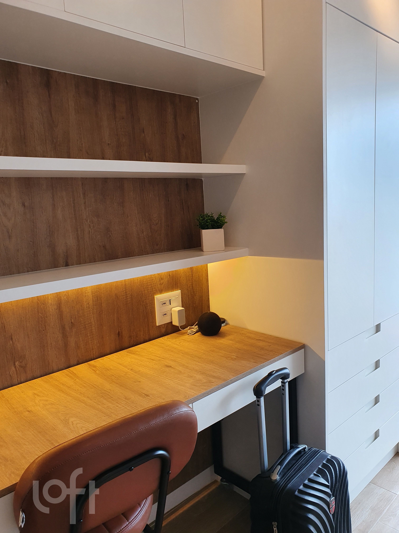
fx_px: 400
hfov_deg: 53.1
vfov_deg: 67.3
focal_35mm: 26
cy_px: 266
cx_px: 200
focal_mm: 4.32
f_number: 2.4
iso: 125
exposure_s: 1/120
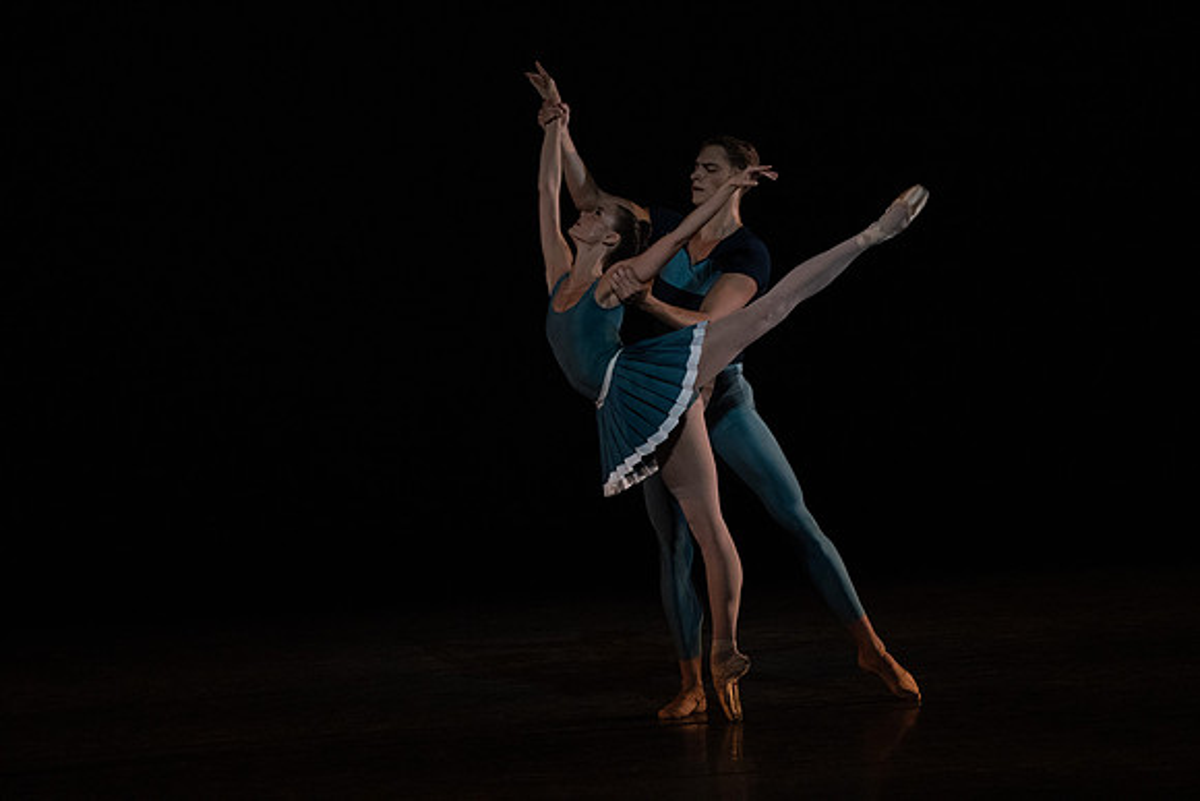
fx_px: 11736
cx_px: 600
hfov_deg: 5.9
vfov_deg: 3.9
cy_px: 400
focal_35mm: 352
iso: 8000
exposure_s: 1/320
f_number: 5.6
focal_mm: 352
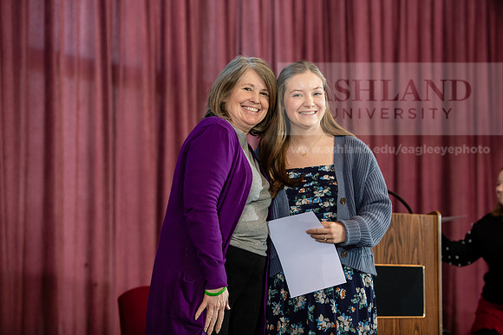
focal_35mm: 98
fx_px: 1370
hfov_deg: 20.8
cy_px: 168
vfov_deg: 14.0
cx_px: 252
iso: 1250
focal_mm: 98
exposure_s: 1/200
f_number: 3.5
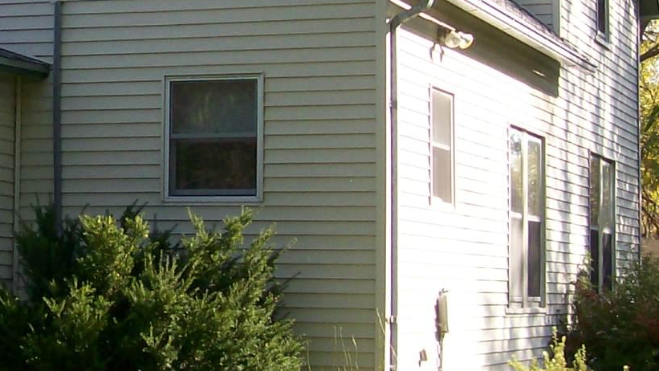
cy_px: 121
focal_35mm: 110
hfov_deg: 19.1
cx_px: 66
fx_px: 1922
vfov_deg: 11.0
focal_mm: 6
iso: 80
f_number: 2.7
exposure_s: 1/540
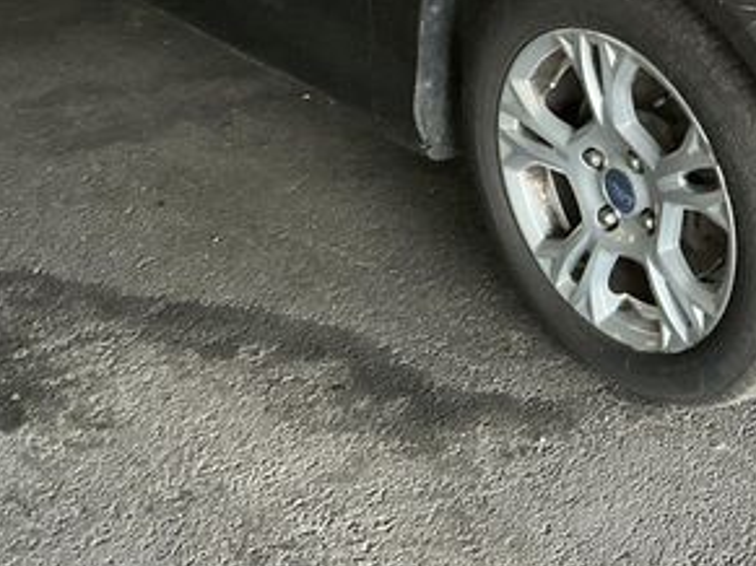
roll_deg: -2.7
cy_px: 177
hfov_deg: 23.5
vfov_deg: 19.1
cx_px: 870
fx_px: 1681
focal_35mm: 77
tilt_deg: -26.7
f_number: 1.8
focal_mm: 3
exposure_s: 1/50
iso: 160
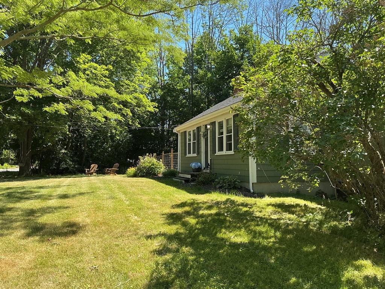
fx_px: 323
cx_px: 192
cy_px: 144
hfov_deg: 61.7
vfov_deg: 48.2
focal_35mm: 29
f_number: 1.8
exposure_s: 1/442
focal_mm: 3
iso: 25
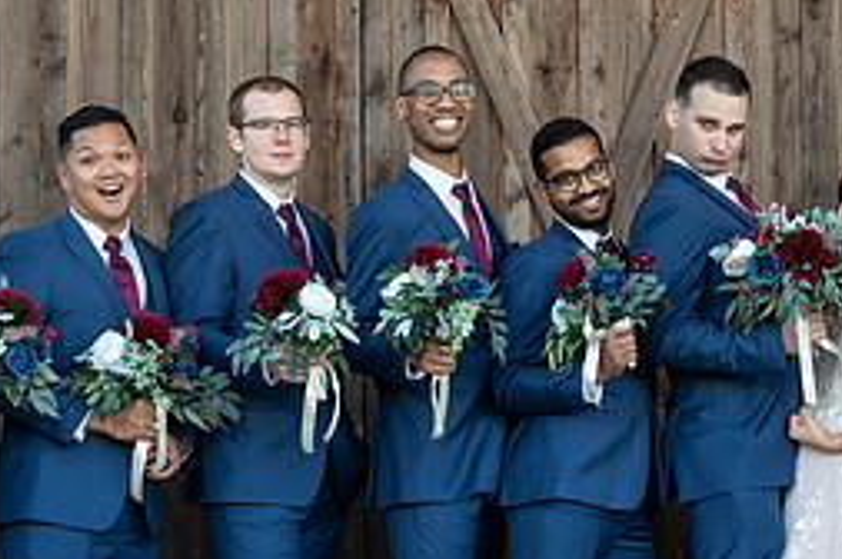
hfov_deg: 14.3
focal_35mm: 142
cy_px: 303
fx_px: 3317
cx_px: 759
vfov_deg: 9.6
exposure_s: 1/250
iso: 250
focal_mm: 55
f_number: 4
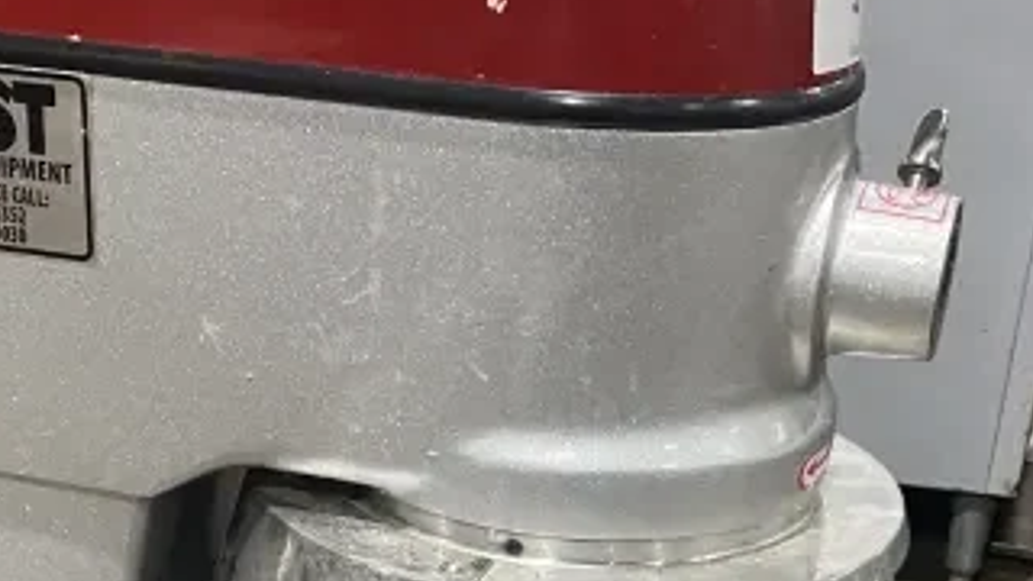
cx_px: 397
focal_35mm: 72
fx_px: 1972
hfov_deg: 29.3
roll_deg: -2.6
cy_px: 847
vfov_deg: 15.6
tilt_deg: -28.6
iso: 200
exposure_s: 1/60
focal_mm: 4.25
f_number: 1.8
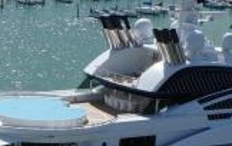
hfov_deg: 13.2
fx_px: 976
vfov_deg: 8.2
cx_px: -37
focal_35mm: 154
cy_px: 281
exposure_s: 1/200
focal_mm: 16
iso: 100
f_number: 13
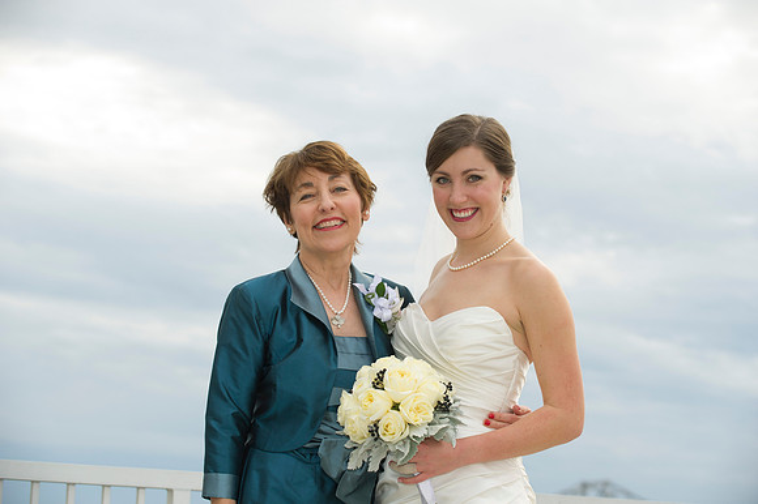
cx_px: 379
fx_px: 1999
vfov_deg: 14.4
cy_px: 252
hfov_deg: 21.5
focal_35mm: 95
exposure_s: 1/200
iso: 200
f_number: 4.5
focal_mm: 95
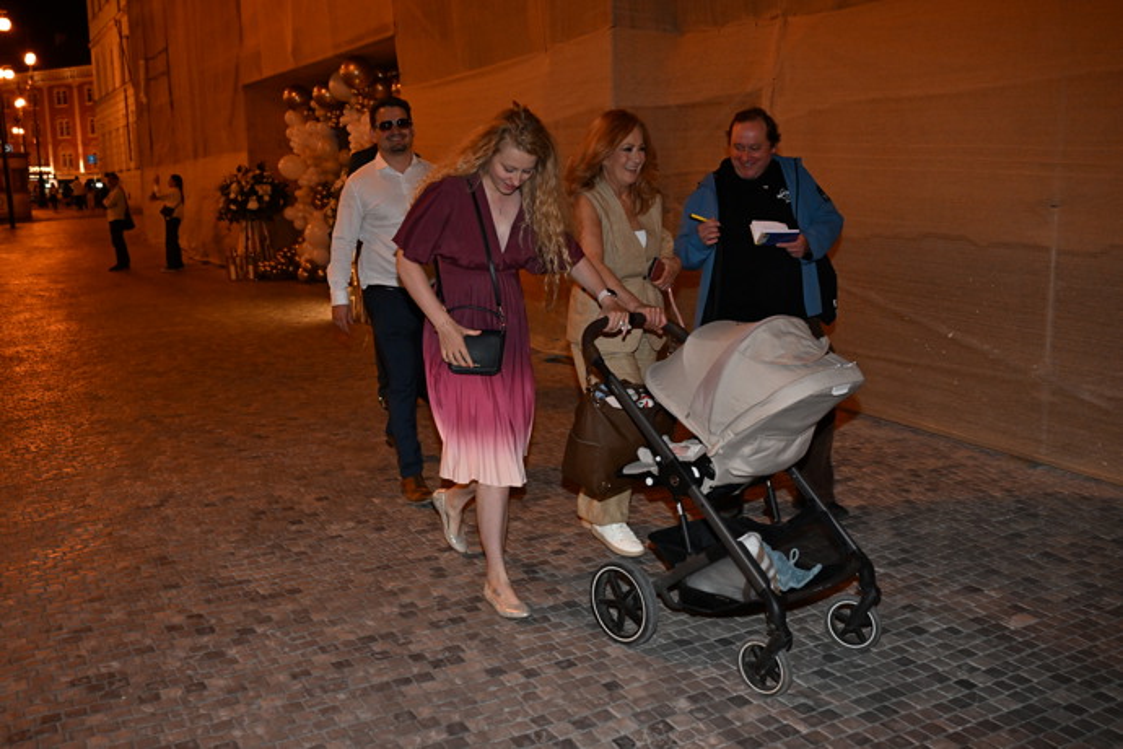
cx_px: 562
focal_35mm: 34
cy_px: 374
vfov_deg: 38.4
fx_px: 1076
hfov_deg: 55.1
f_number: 5
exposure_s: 1/125
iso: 4000
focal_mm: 34.5
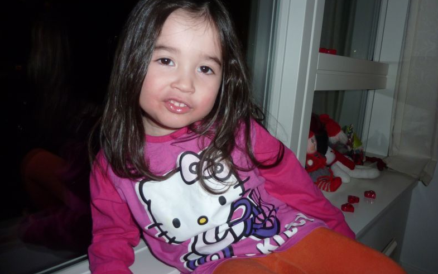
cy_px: 126
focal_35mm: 27
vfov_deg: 46.0
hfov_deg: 68.4
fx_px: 322
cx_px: 222
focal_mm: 4.1
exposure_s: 1/125
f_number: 3.3
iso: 100
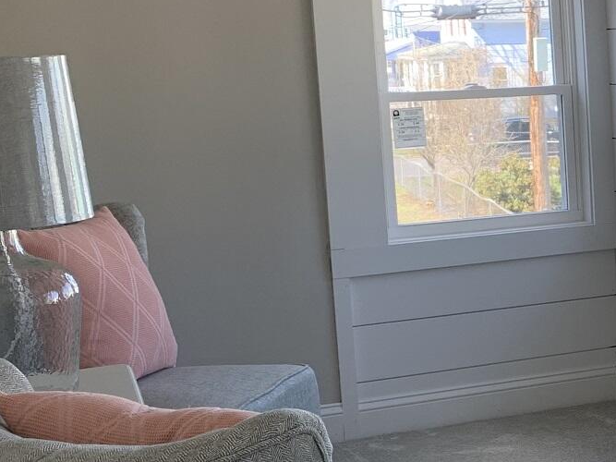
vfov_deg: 18.9
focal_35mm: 78
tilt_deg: -6.6
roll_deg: +0.3
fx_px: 1388
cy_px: 269
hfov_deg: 22.9
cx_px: 745
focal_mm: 4.25
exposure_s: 1/122
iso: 25
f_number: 1.8
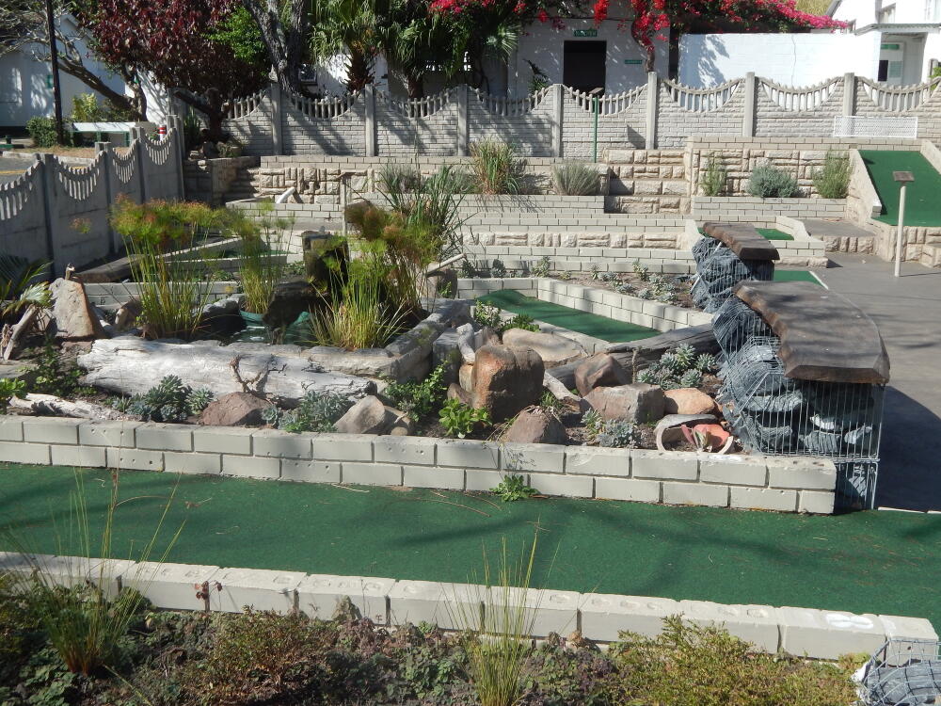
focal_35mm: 38
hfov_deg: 49.0
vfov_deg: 37.7
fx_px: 1033
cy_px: 353
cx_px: 470
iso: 125
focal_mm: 6.8
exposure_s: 1/1250
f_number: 3.4
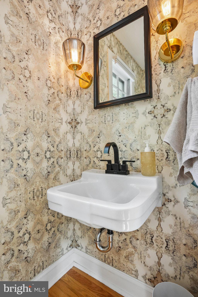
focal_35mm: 17
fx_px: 140
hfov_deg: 70.4
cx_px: 99
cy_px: 148
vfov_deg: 93.3
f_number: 8
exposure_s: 1/50
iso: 3200
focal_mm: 17
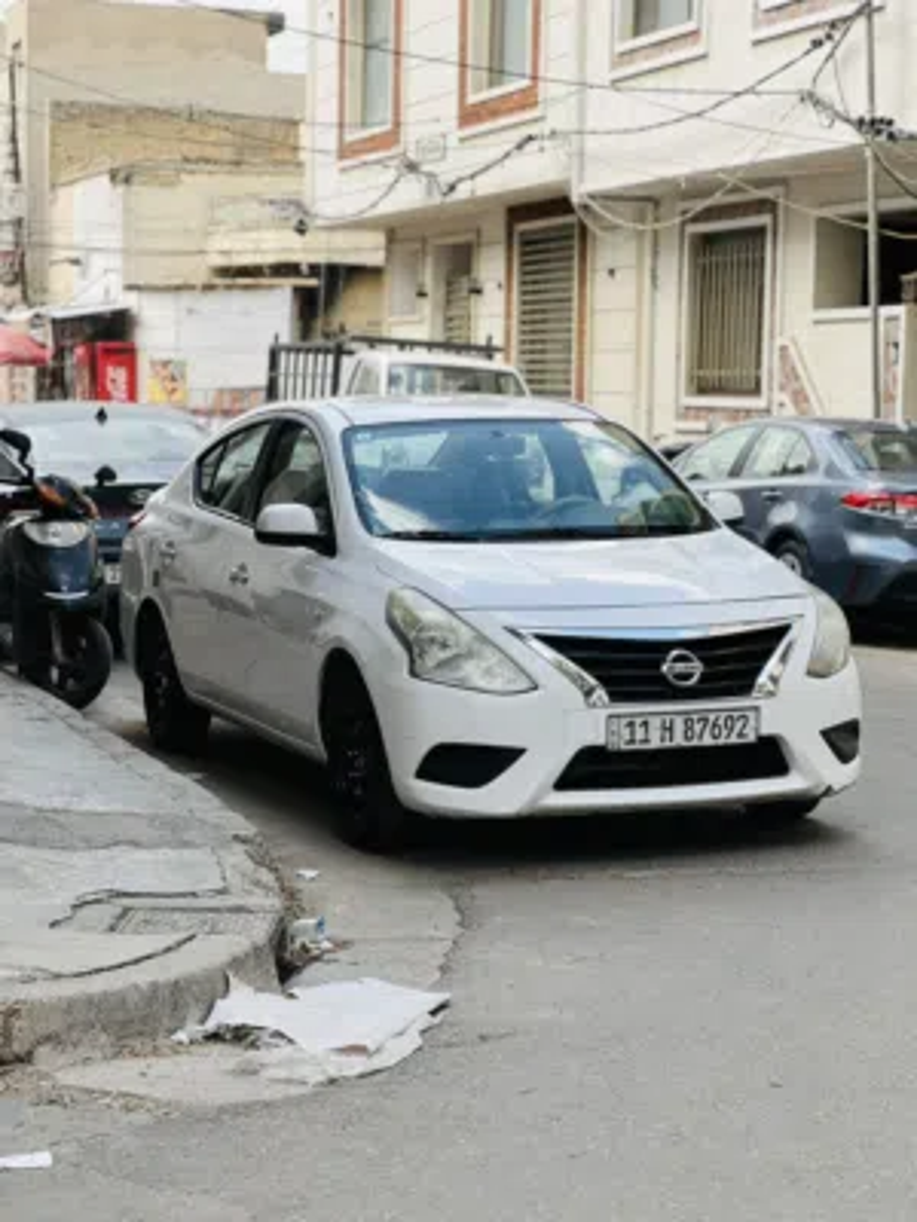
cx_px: 458
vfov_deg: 25.3
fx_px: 2720
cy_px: 611
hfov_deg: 19.1
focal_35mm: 77
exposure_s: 1/193
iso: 25
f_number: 2.8
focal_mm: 9
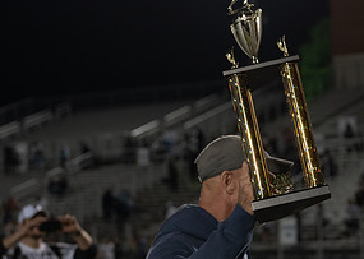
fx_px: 1208
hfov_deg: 17.0
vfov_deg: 12.2
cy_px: 105
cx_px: 287
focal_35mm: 117
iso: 800
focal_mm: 50
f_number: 2.8
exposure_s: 1/400
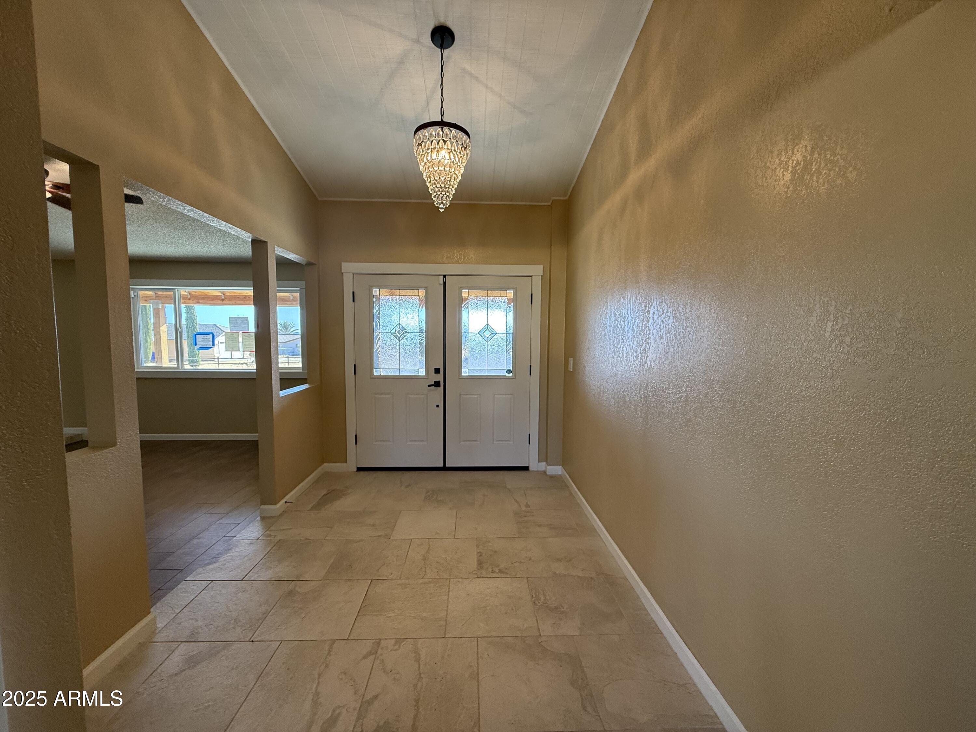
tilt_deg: -3.6
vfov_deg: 85.7
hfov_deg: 102.1
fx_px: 395
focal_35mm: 14
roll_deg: -0.7
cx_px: 488
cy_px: 366
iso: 160
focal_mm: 2.22
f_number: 2.2
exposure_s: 1/120
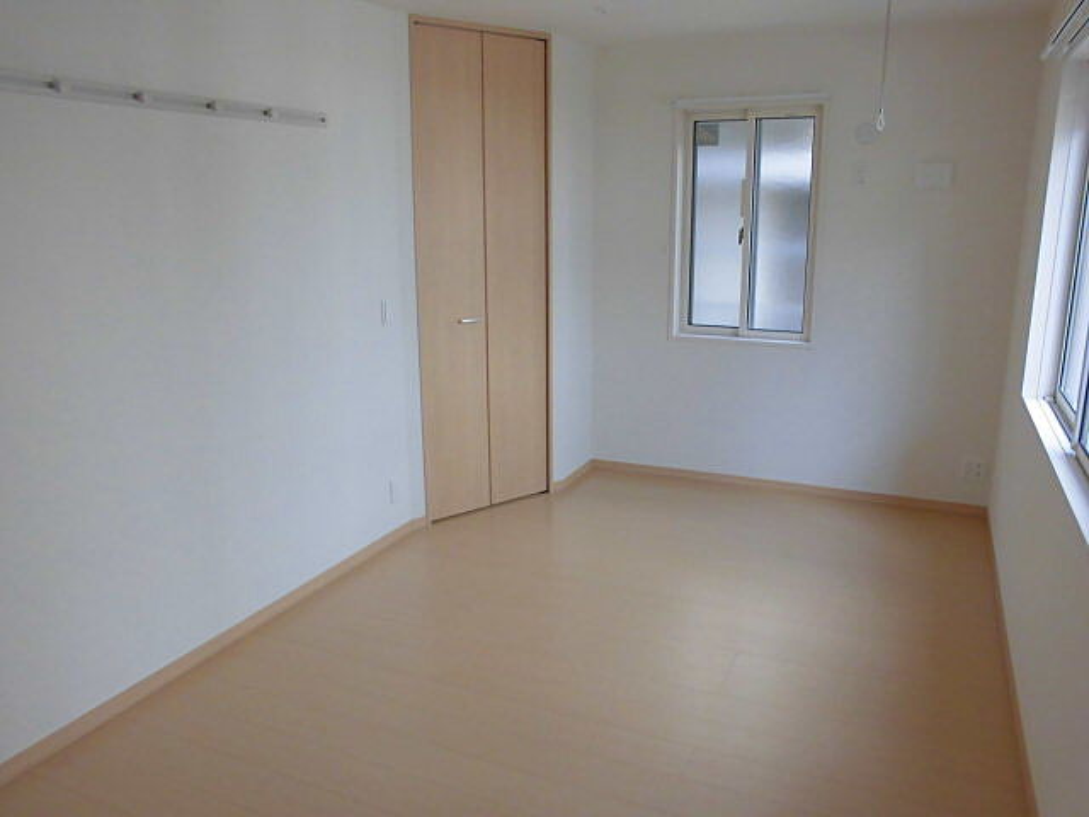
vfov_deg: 53.1
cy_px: 408
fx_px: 818
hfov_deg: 67.3
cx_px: 544
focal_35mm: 26
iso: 100
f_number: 3.5
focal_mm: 4.6
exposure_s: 1/60
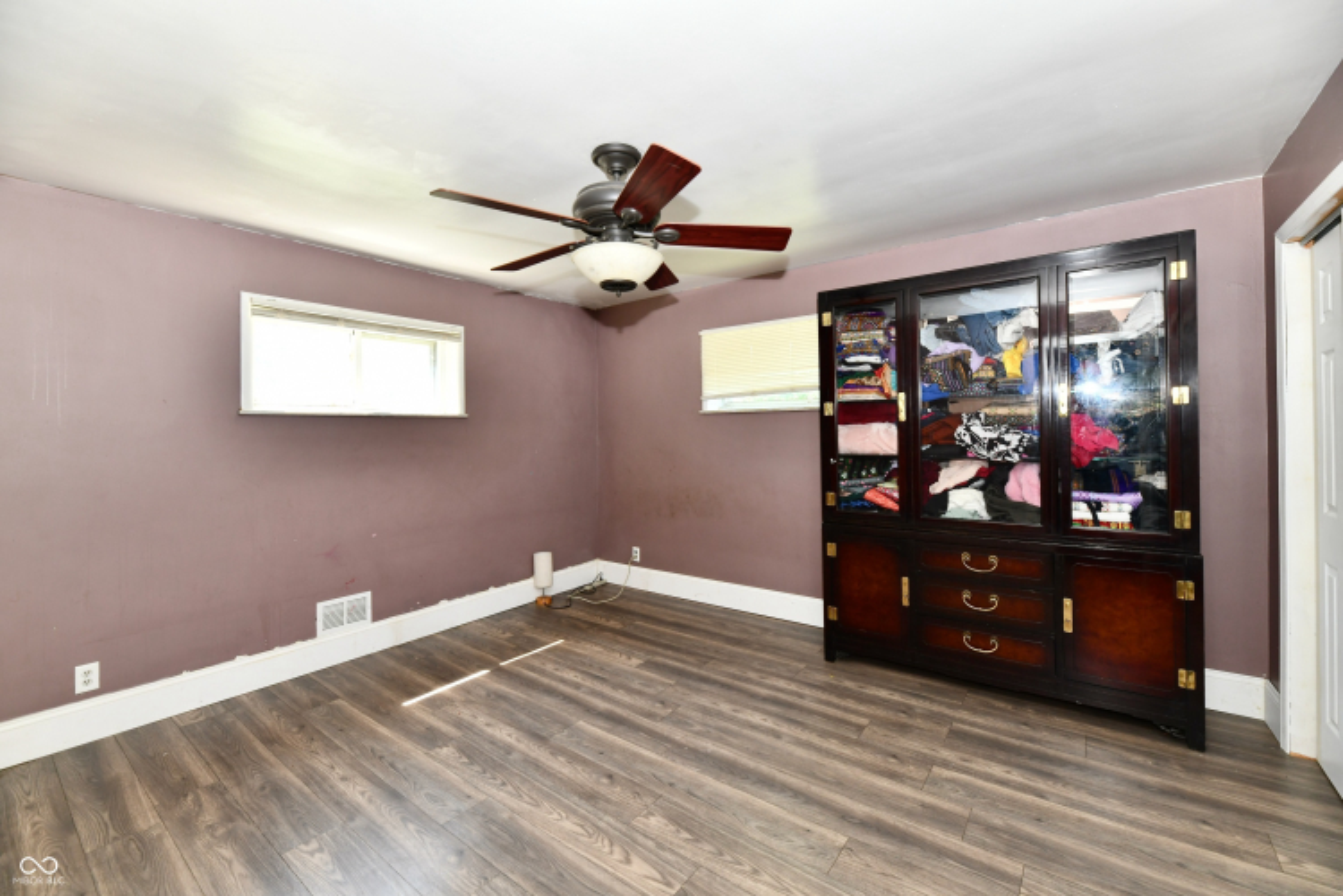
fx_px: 522
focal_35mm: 14
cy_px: 448
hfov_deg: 104.3
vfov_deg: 81.2
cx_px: 672
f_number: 6.3
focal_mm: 14
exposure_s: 1/60
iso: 640
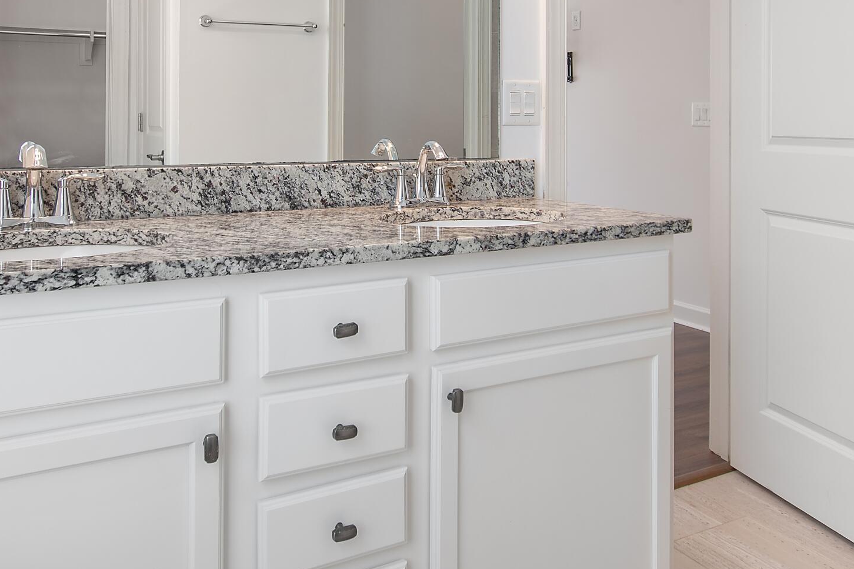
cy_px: 130
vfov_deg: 40.9
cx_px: 418
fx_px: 735
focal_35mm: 31
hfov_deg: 60.3
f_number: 4.5
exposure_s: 1/20
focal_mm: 10
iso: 100
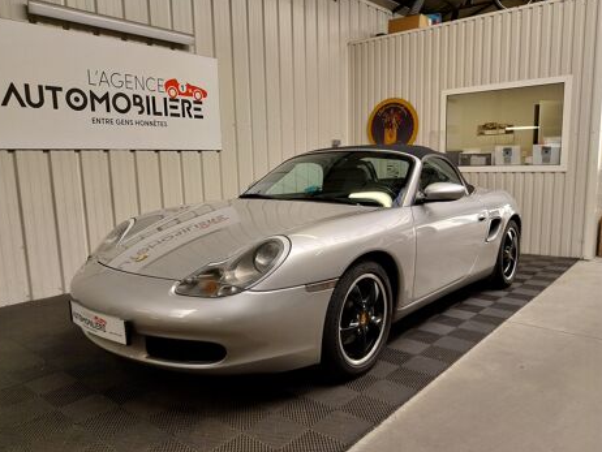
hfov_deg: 65.3
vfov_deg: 51.4
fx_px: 470
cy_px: 229
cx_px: 293
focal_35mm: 27
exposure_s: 1/50
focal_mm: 4
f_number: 1.8
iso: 32
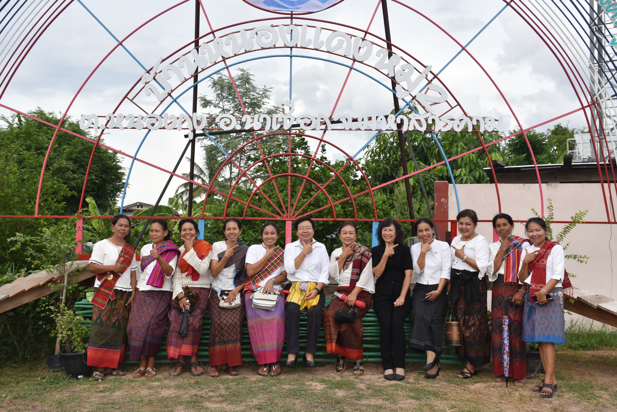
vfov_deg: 36.9
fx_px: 617
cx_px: 308
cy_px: 206
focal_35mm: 36
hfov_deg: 53.1
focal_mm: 24
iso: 100
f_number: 6.3
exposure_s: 1/160
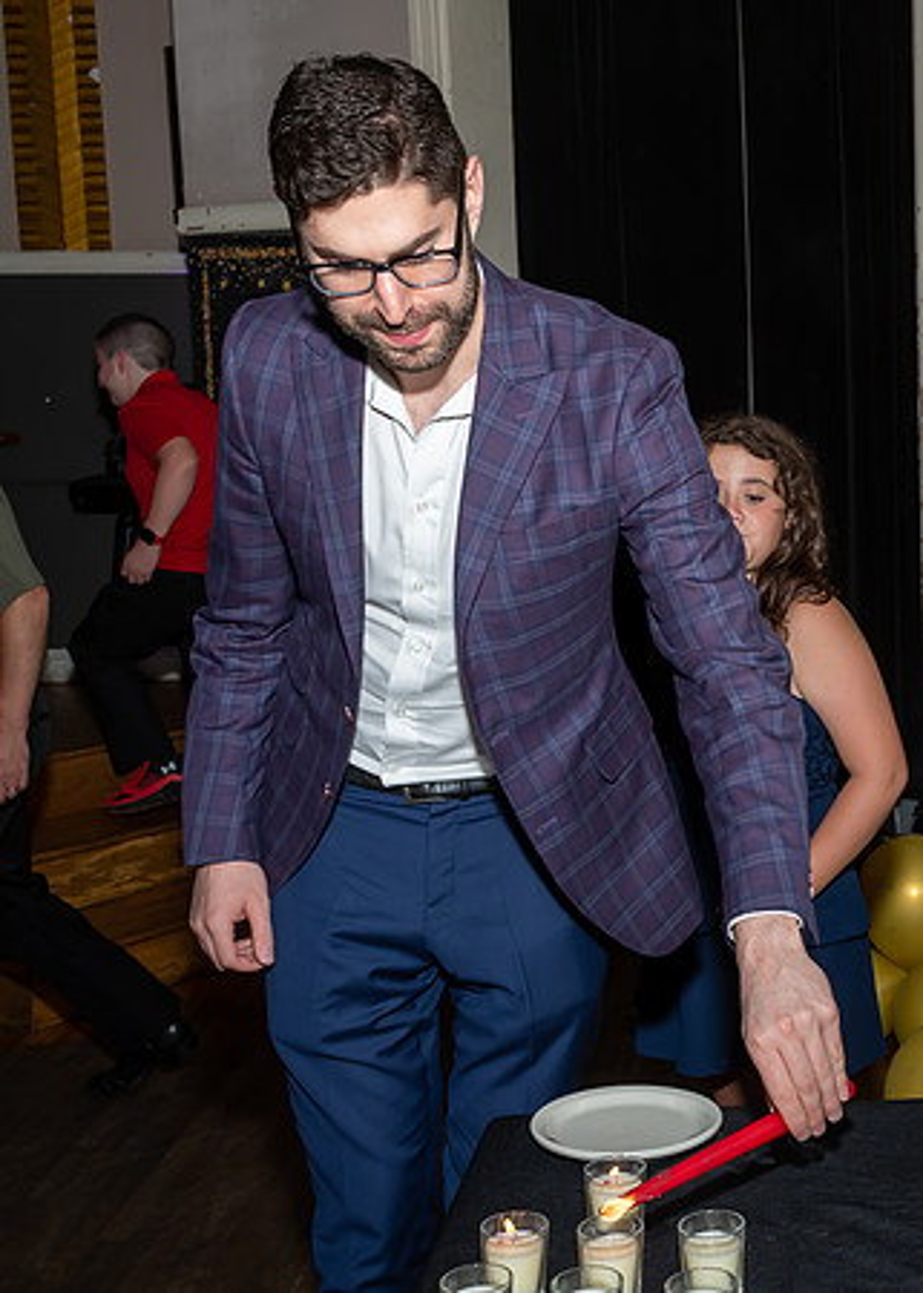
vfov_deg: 39.0
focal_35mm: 50
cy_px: 626
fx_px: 1828
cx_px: 974
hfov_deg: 26.4
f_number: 6.3
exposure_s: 1/250
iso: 500
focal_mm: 18
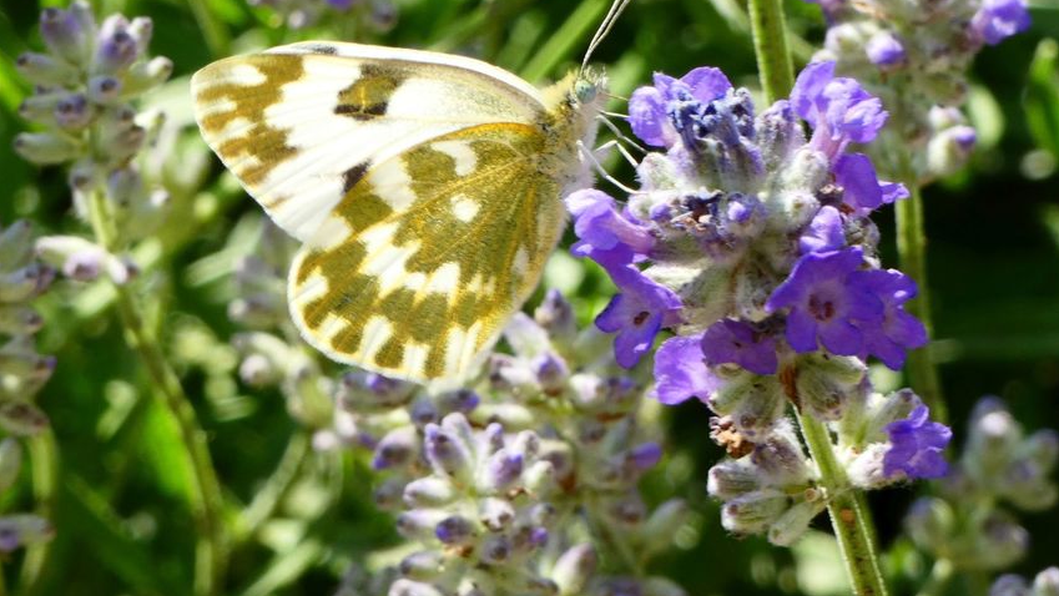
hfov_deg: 5.8
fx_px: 10420
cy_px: 223
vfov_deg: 3.3
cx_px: 530
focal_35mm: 371
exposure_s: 1/80
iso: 80
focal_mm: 60.8
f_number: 5.6
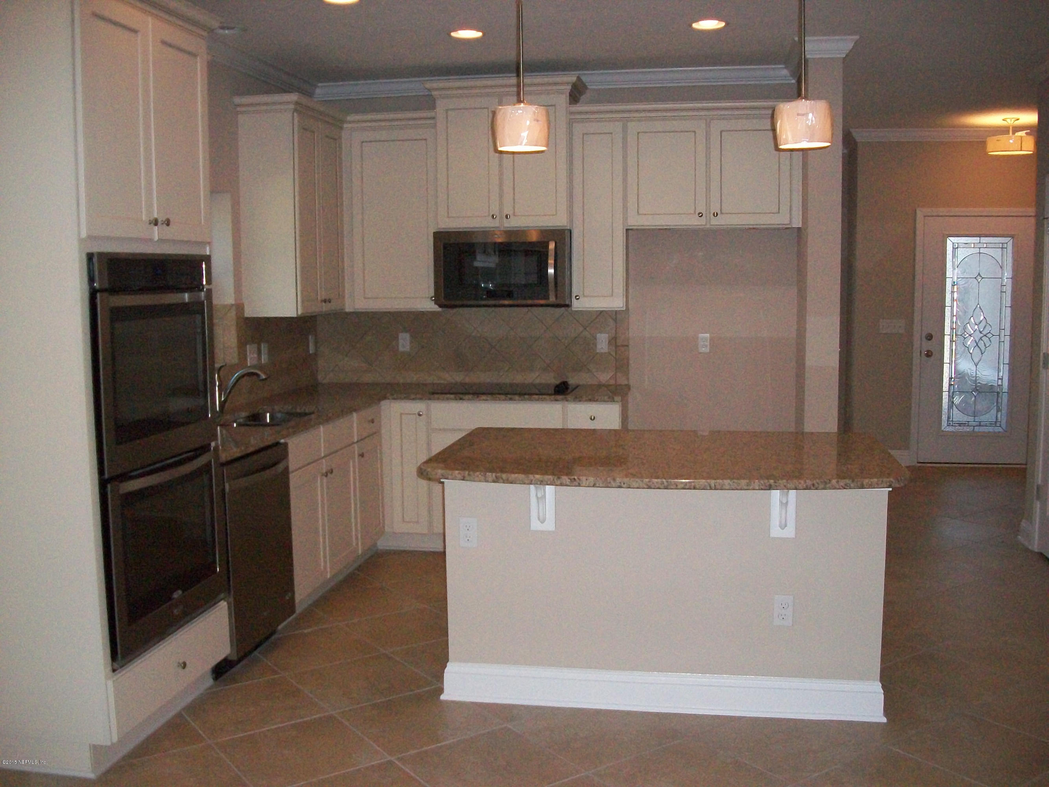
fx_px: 970
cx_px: 524
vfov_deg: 44.2
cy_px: 394
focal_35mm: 32
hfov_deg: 56.8
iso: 400
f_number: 2.9
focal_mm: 5.7
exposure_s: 1/500
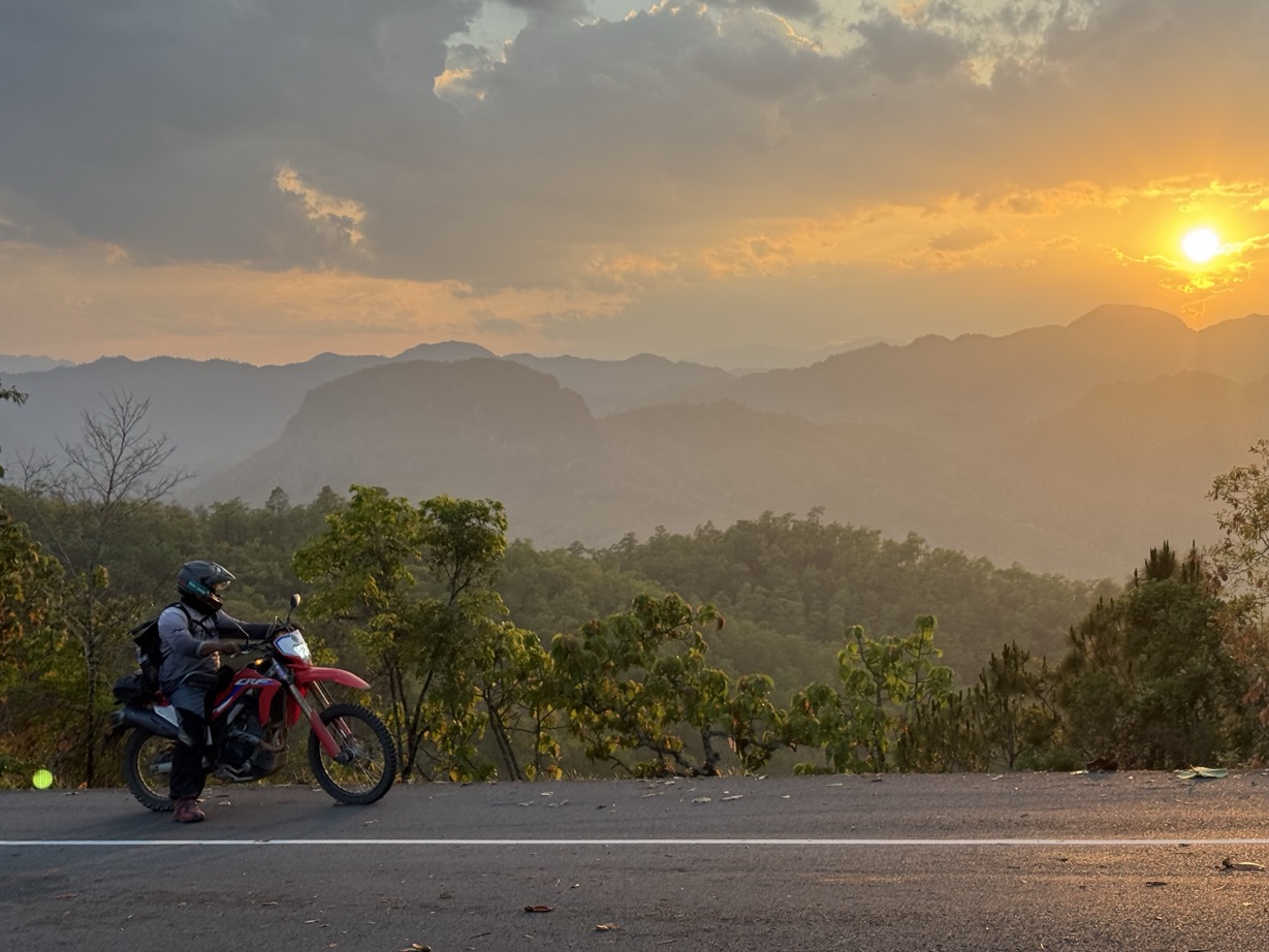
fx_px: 1833
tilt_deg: -2.7
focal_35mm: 50
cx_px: 620
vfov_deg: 29.1
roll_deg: +0.2
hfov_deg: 38.2
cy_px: 494
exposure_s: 1/1312
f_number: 1.78
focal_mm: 6.76
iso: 64
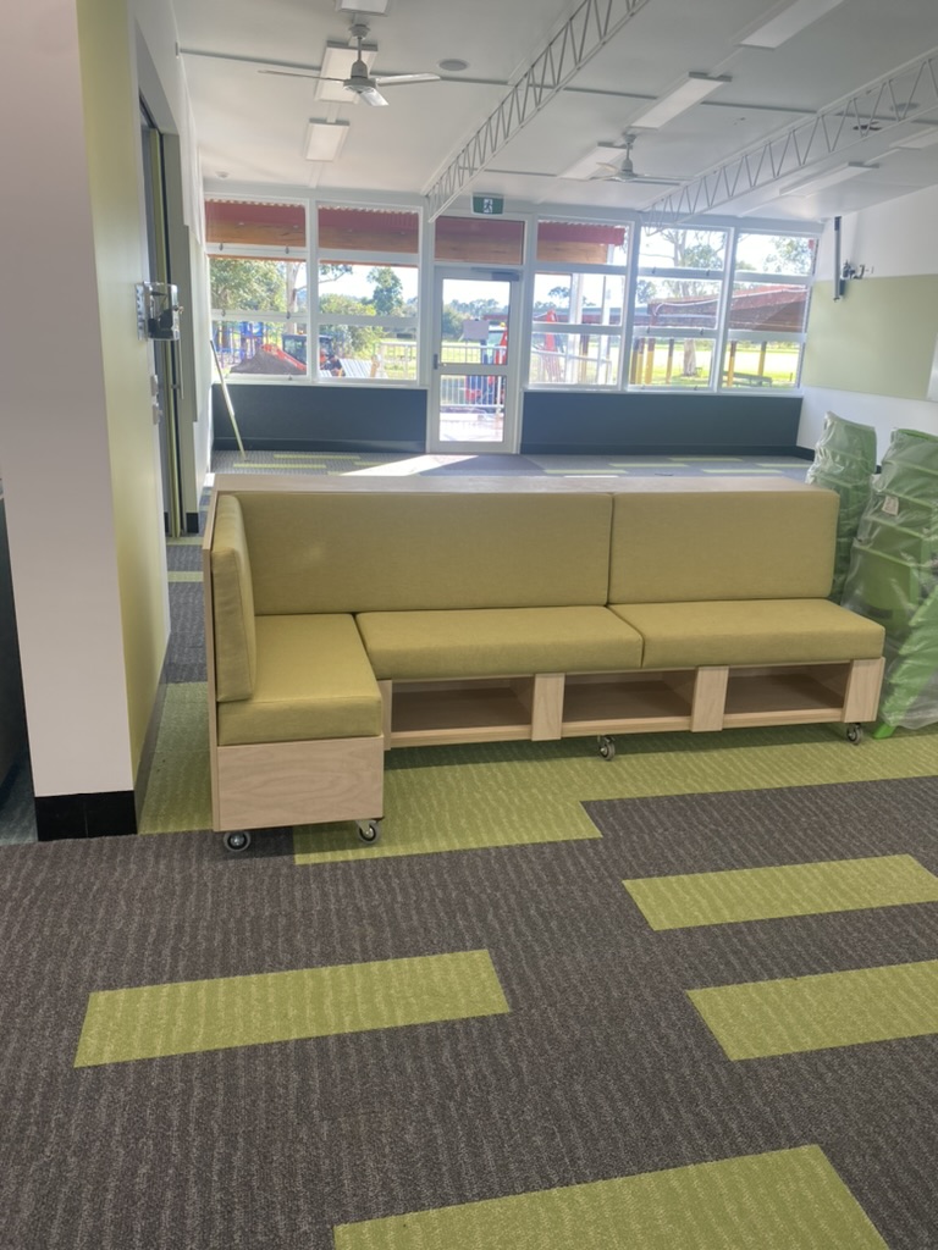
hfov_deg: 53.1
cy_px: 625
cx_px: 469
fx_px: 939
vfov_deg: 67.3
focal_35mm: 26
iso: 32
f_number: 1.8
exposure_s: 1/121
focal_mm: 4.25
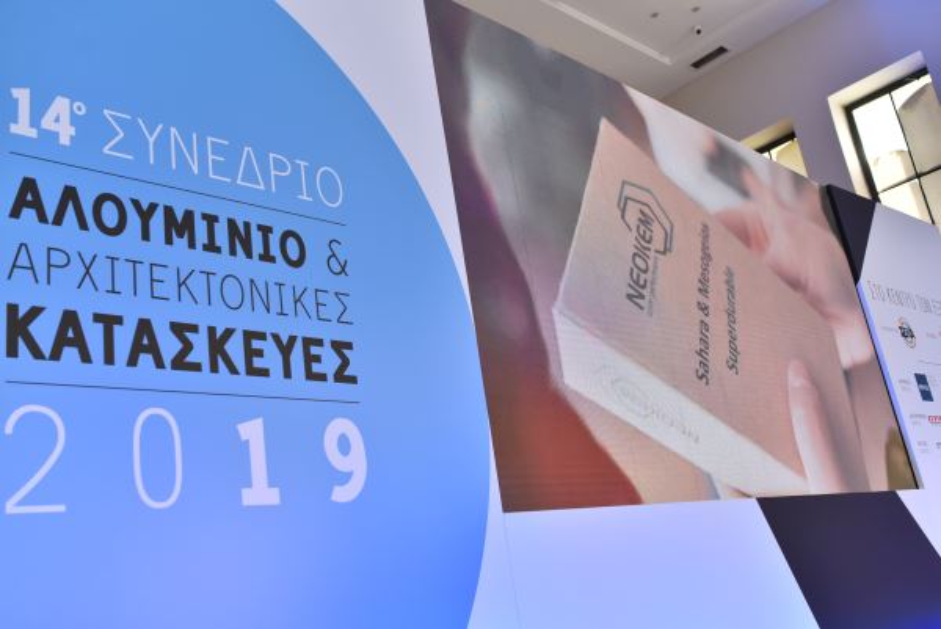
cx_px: 470
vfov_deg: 37.9
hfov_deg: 54.4
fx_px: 915
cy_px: 314
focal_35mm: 35
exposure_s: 1/400
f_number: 3.2
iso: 1000
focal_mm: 35
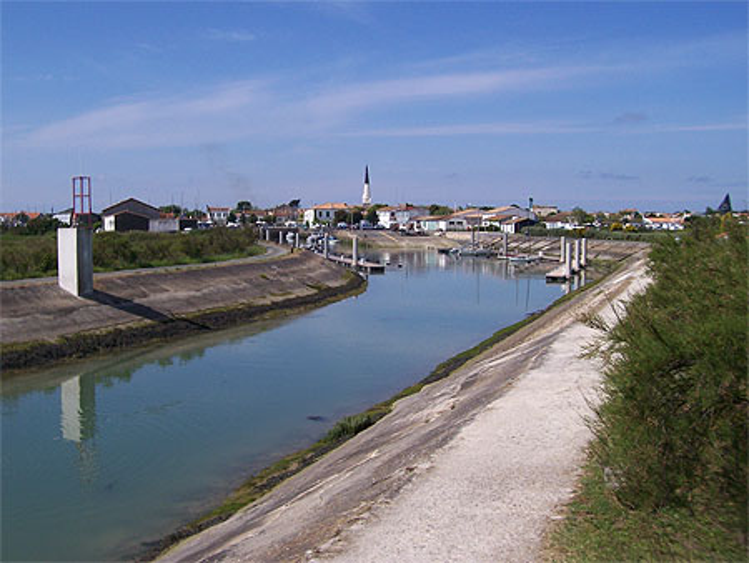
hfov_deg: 44.8
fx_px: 909
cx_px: 374
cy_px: 282
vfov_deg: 34.4
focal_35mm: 42
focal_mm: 7
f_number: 5.6
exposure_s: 1/750
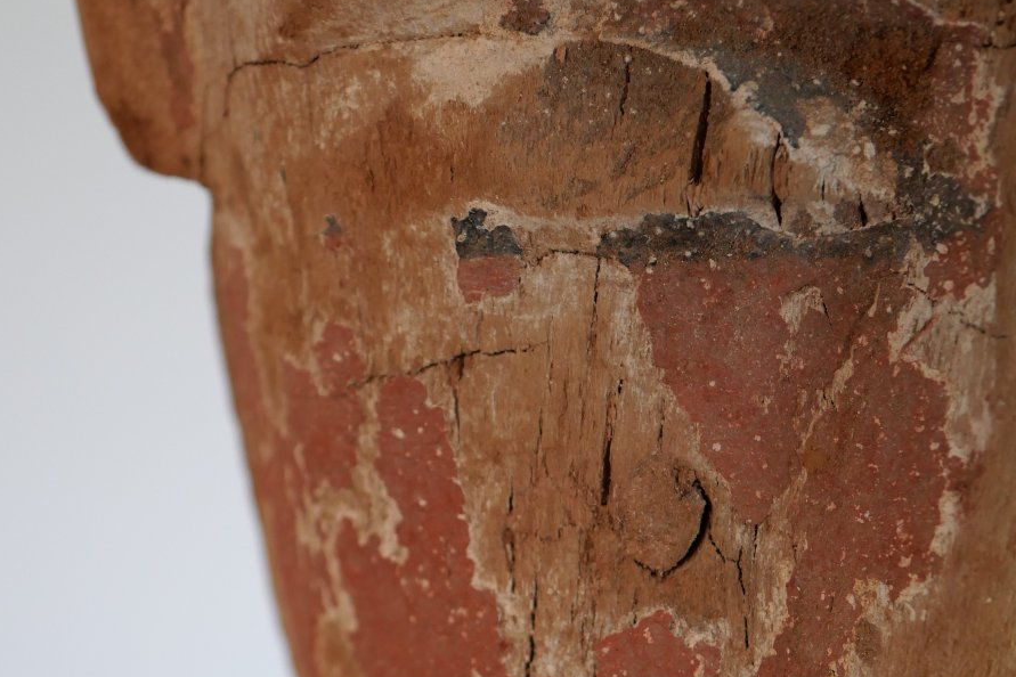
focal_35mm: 84
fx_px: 2370
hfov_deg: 24.2
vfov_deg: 16.1
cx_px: 507
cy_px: 569
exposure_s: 1/60
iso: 1000
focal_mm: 30
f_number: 2.8
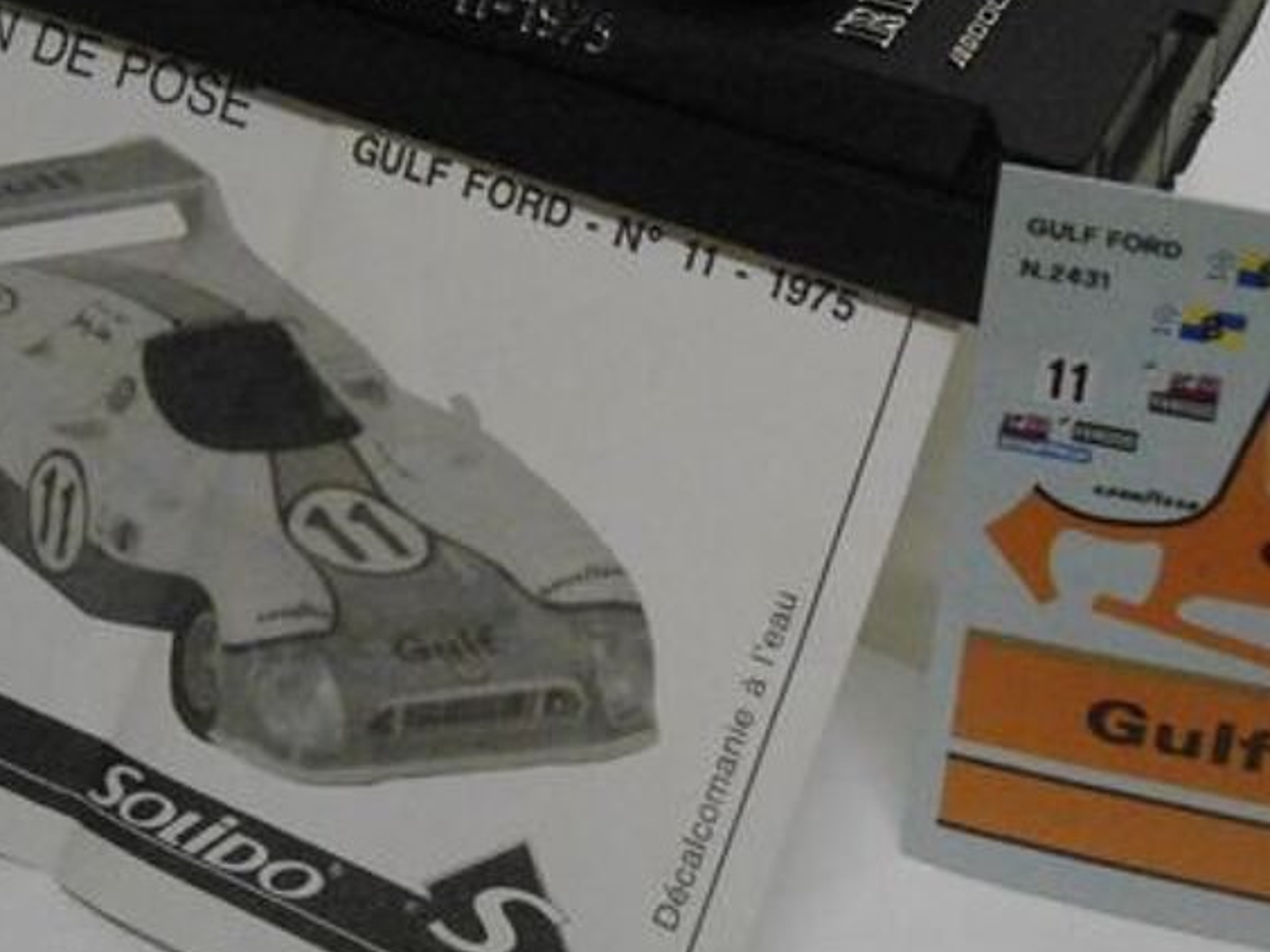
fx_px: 2018
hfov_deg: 34.9
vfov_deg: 26.2
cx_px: 687
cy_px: 223
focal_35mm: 55
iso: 800
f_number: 3
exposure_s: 1/160
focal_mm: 5.6
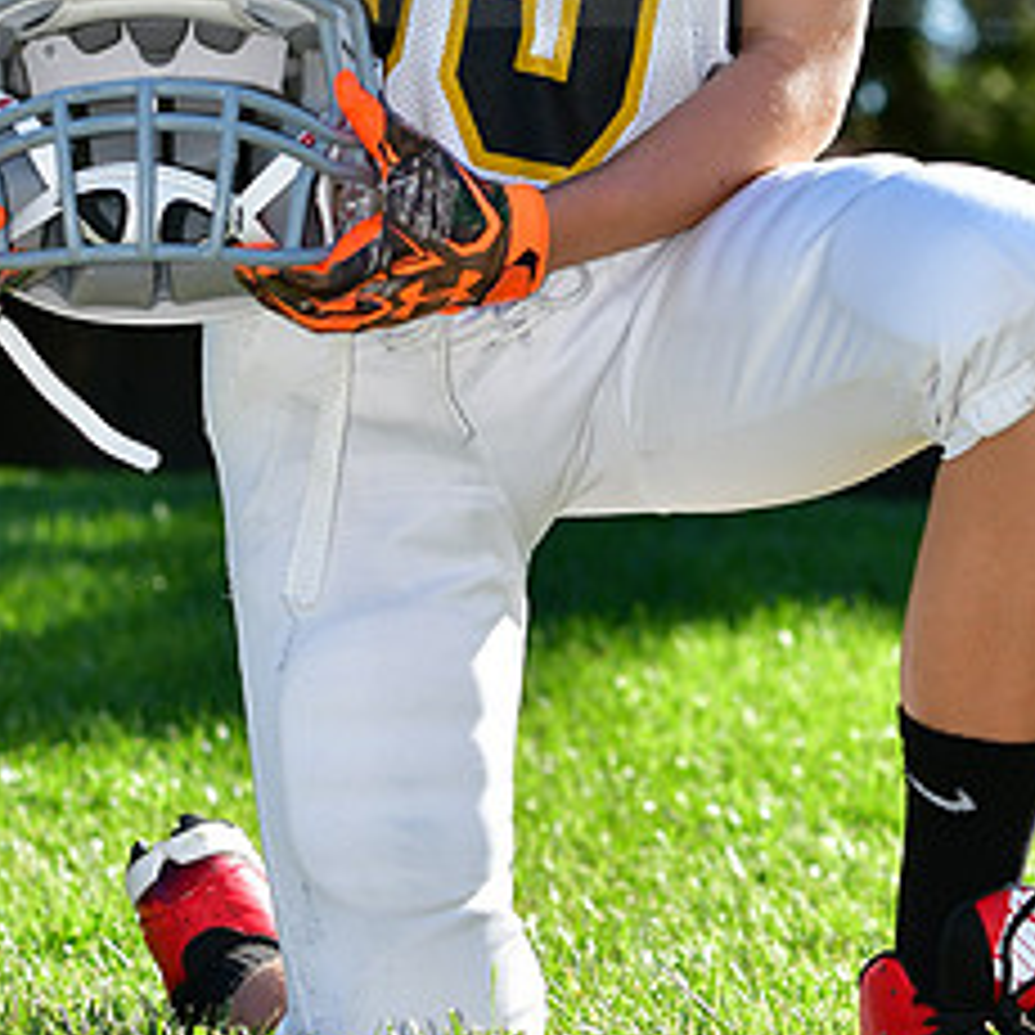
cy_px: -117
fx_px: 8491
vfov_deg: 6.9
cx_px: 538
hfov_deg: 7.0
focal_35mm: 251
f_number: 4.5
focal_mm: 78
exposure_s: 1/1250
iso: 400
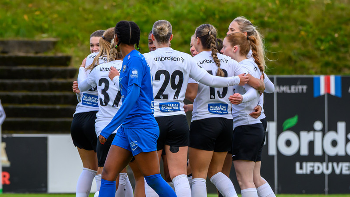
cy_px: 133
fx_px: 4704
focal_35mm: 507
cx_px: 194
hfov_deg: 4.3
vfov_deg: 2.4
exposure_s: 1/1000
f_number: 6.3
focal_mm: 270
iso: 1000
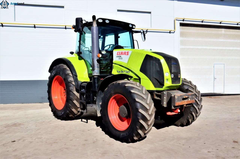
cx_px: 120
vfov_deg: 41.5
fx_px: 210
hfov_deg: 59.6
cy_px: 80
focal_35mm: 32
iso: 125
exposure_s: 1/50
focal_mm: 21
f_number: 25
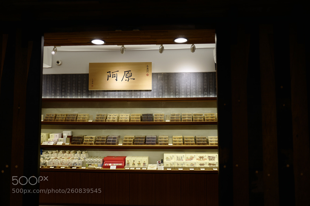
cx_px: 155
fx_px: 241
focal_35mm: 28
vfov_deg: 46.4
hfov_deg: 65.5
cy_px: 103
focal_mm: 28
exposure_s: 1/80
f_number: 1.7
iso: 100
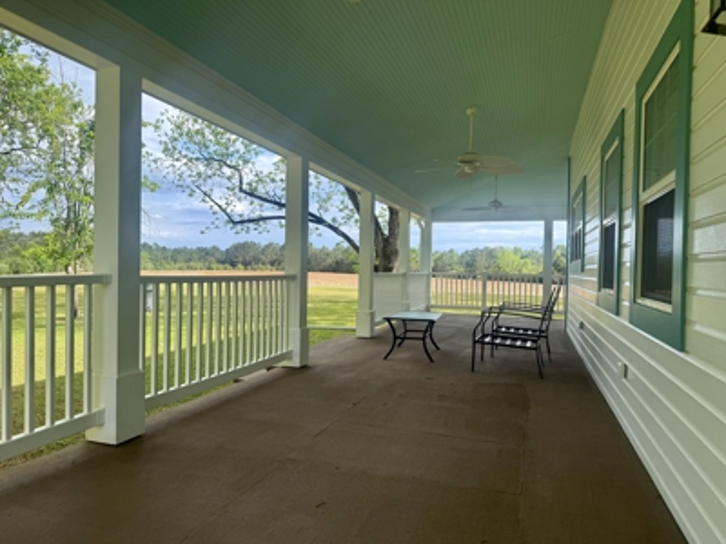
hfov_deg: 71.6
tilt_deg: +0.7
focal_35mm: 24
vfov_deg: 56.8
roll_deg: -1.2
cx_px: 363
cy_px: 272
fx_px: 503
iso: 100
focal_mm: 6.76
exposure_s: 1/1493
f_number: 1.78
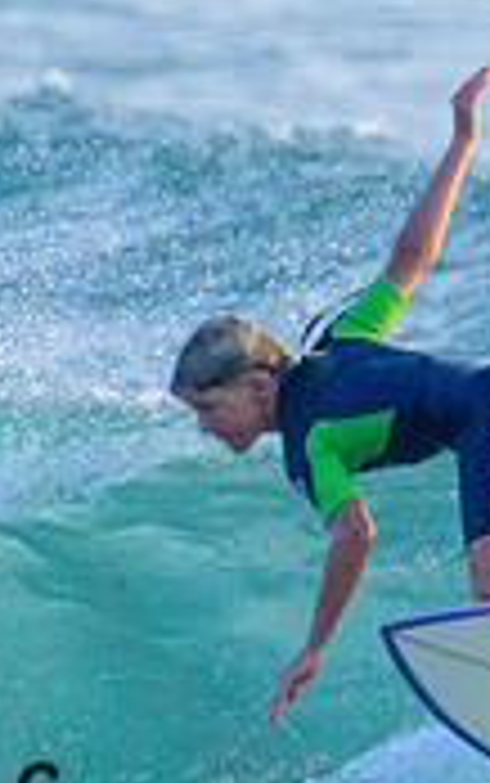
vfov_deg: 0.6
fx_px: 79587
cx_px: 235
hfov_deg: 0.4
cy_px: 630
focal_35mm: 3731
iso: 2200
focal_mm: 800
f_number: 13
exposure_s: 1/2000
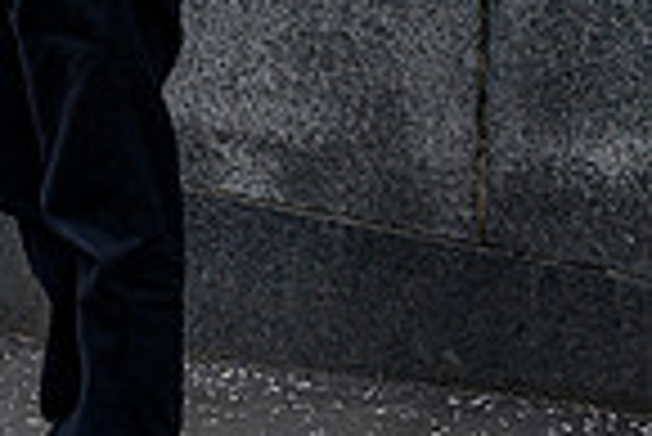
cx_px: -648
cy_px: -335
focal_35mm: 168
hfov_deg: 11.1
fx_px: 3046
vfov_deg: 7.9
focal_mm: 42
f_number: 6.3
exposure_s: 1/500
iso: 500
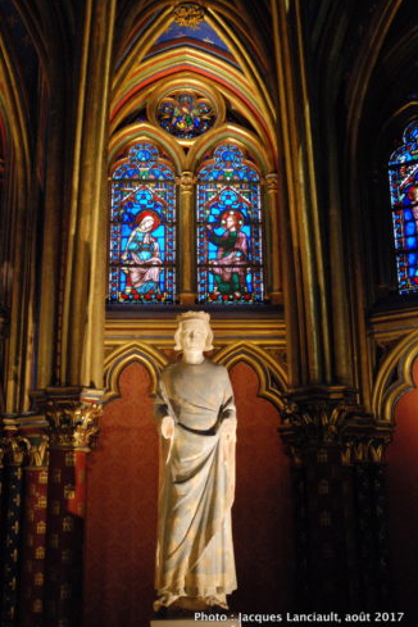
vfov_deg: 46.9
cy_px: 315
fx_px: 723
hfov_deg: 32.2
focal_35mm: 42
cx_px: 205
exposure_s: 1/30
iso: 1600
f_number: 3.8
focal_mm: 27
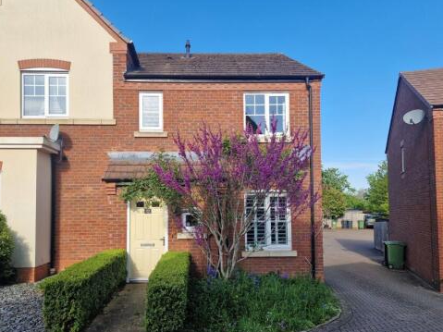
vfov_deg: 49.4
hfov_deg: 63.3
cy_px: 199
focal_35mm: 28
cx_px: 196
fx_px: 358
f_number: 1.8
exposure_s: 1/864
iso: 50
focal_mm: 5.4
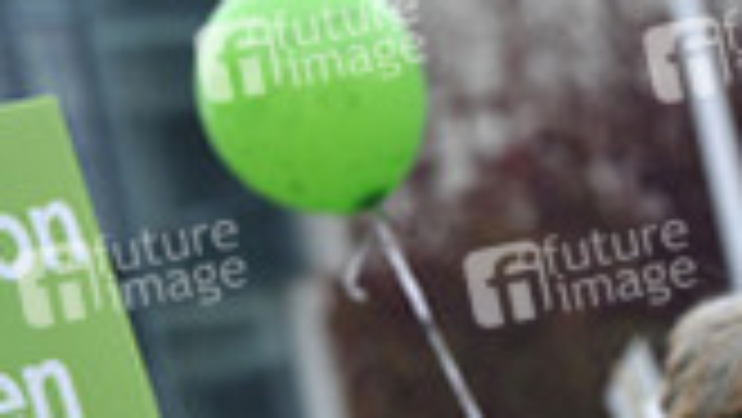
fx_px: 4508
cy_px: 387
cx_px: -261
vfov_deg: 5.3
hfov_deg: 9.2
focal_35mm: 229
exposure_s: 1/2500
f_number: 5
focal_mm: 80
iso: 640
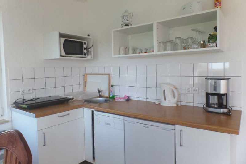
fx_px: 164
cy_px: 76
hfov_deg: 73.7
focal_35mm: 24
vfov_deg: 53.1
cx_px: 123
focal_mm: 4.1
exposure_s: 1/45
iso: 100
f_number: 3.5
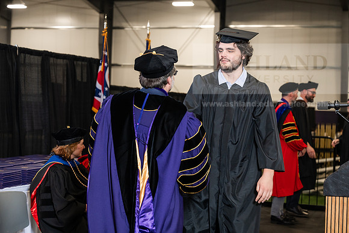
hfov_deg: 28.8
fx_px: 679
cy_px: 116
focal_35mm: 70
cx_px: 174
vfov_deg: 19.5
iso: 1250
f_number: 4
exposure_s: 1/200
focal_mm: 70
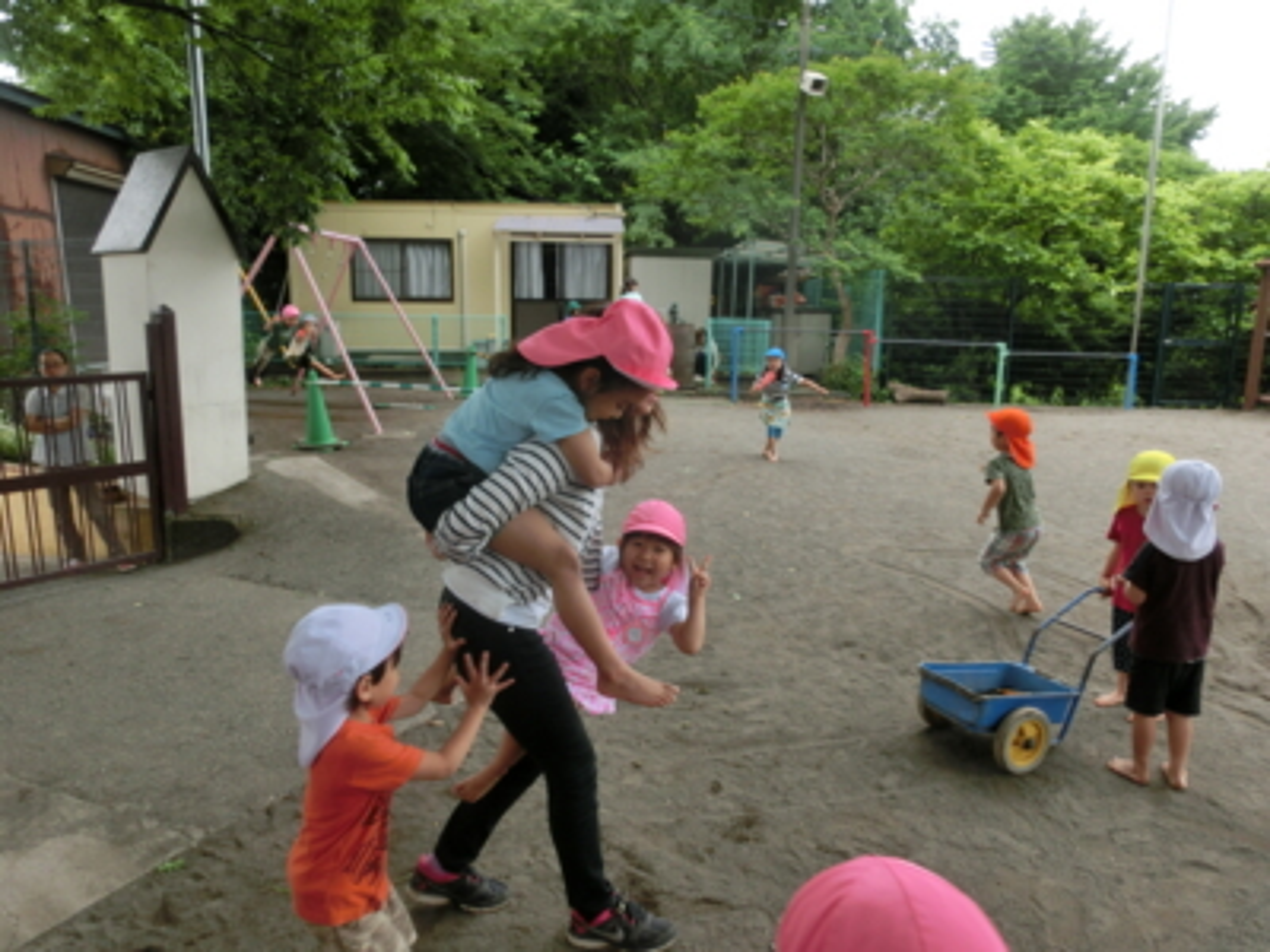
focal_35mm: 24
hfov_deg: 71.6
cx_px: 635
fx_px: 881
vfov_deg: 56.8
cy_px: 476
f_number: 3
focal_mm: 4.24
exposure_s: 1/320
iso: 80
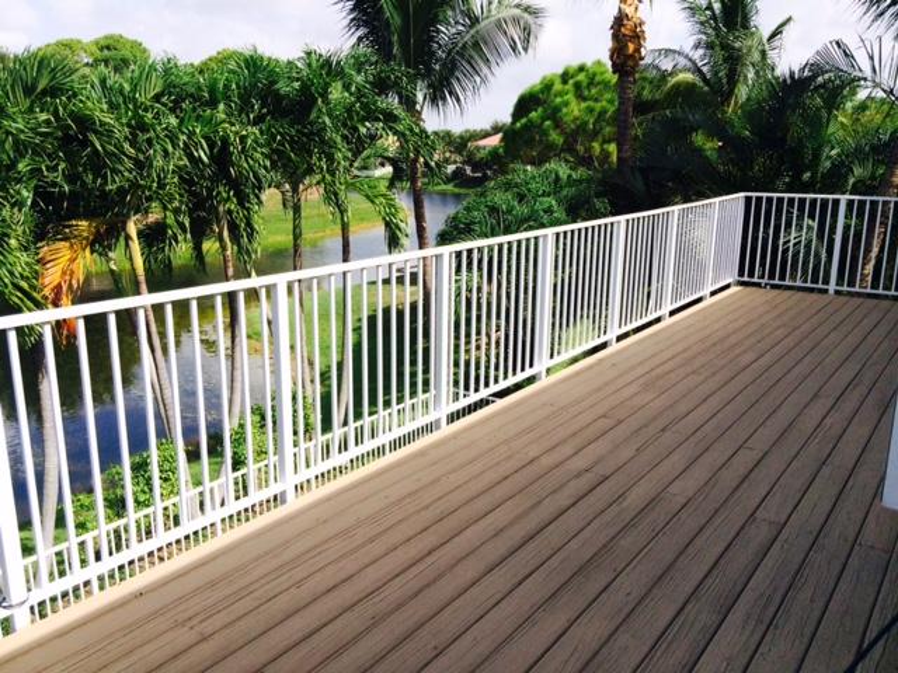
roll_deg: +0.1
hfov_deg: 61.7
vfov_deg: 48.2
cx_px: 449
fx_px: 752
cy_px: 336
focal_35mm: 29
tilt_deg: -13.5
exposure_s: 1/2740
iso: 64
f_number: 2.2
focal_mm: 4.15
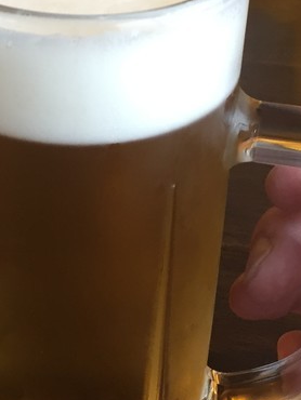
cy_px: 5
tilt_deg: -26.1
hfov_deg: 15.5
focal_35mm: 94
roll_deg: +0.3
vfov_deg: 20.2
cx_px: 2
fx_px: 1089
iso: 80
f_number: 2.2
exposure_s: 1/30
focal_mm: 4.15
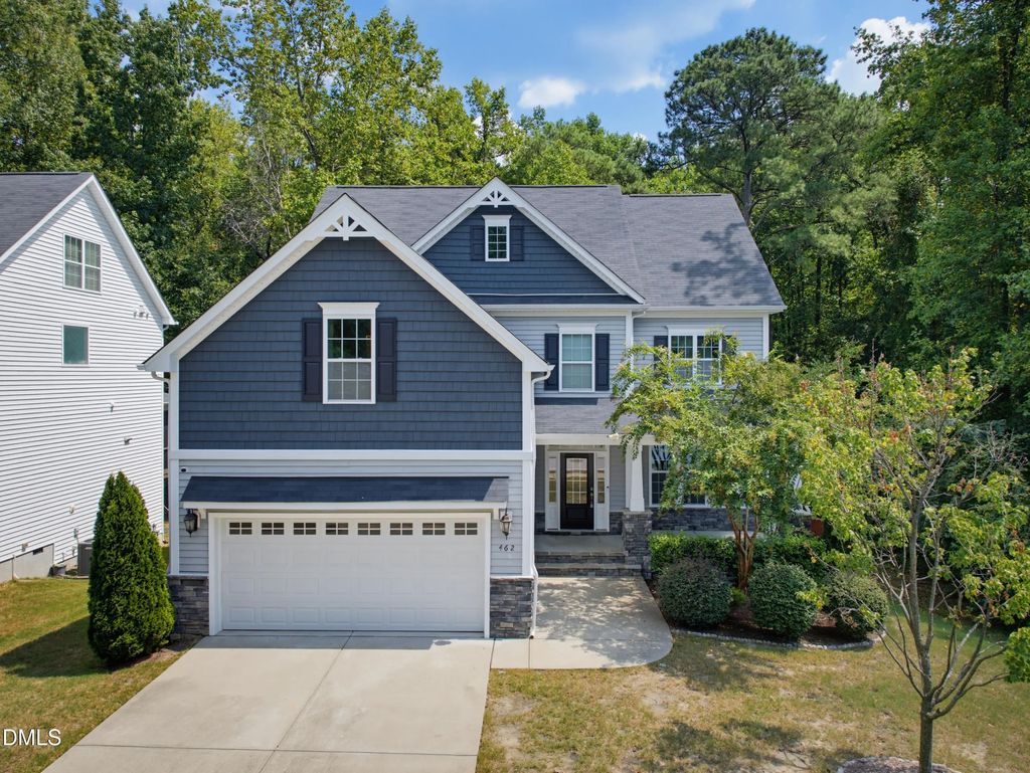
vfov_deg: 56.9
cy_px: 386
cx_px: 515
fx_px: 714
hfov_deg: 71.6
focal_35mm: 24
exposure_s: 1/1600
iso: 210
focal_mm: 12.3
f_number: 2.8
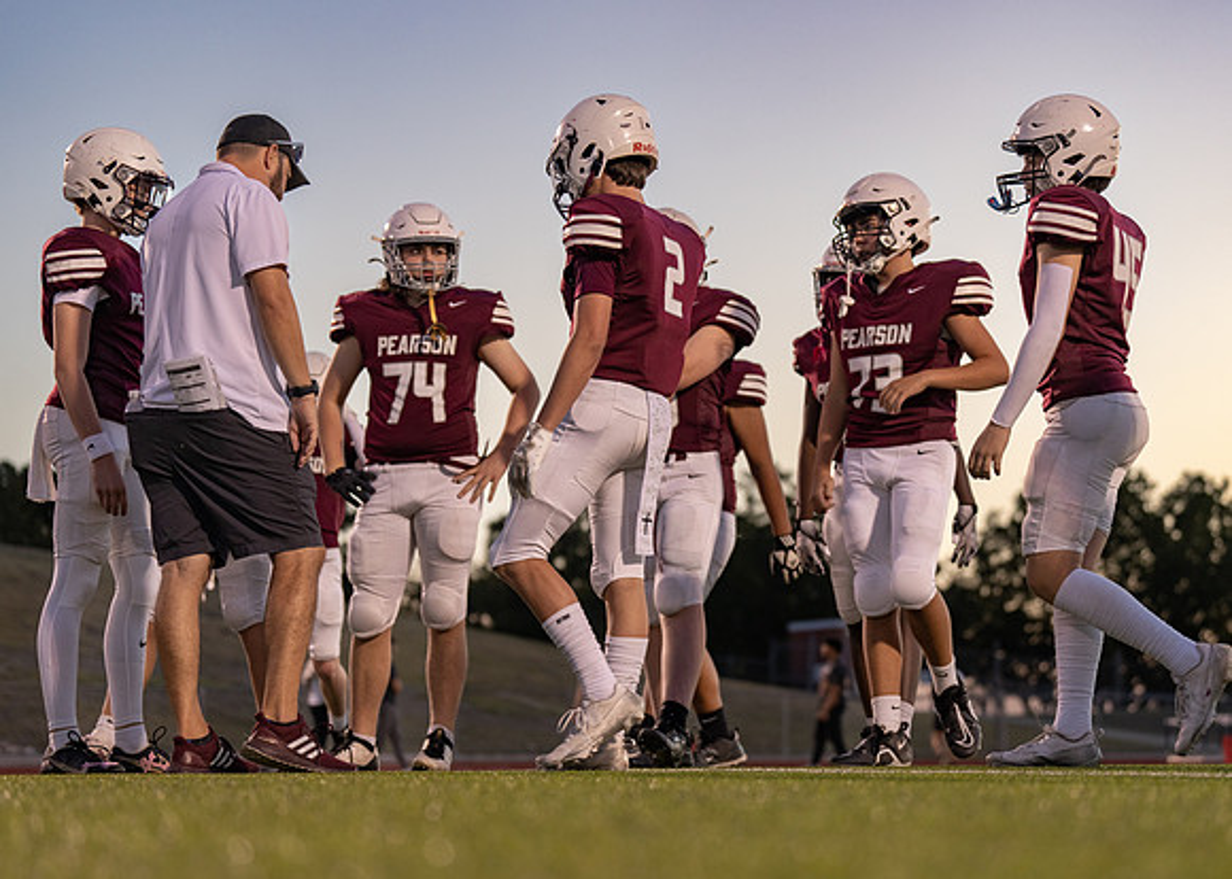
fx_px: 3132
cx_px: 695
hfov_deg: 22.2
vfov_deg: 16.0
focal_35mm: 90
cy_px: 458
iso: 800
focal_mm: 79
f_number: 2.8
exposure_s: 1/500
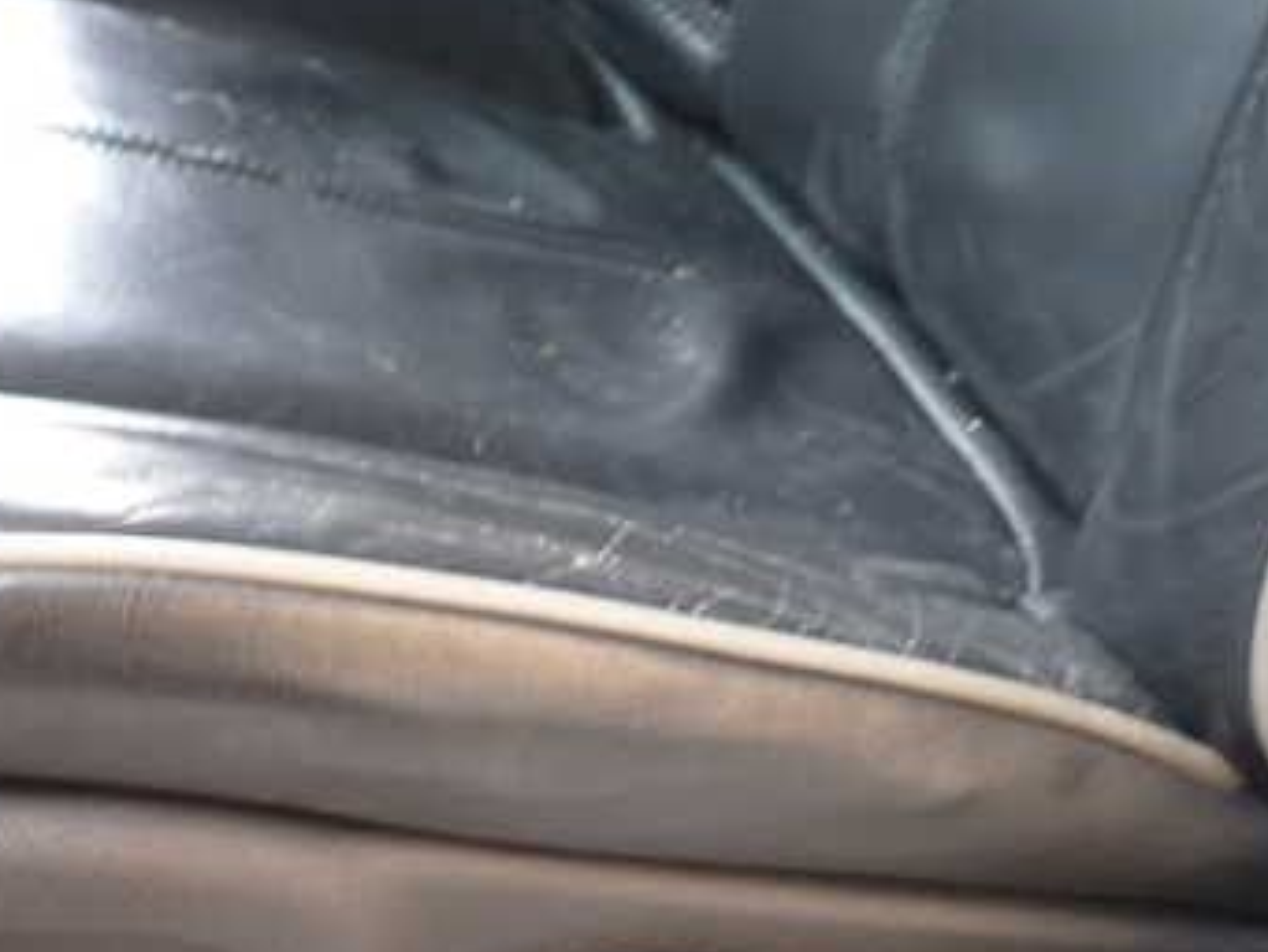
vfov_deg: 32.0
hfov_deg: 40.2
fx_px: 1612
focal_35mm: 44
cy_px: 762
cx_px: 167
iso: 320
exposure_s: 1/30
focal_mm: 4.5
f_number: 2
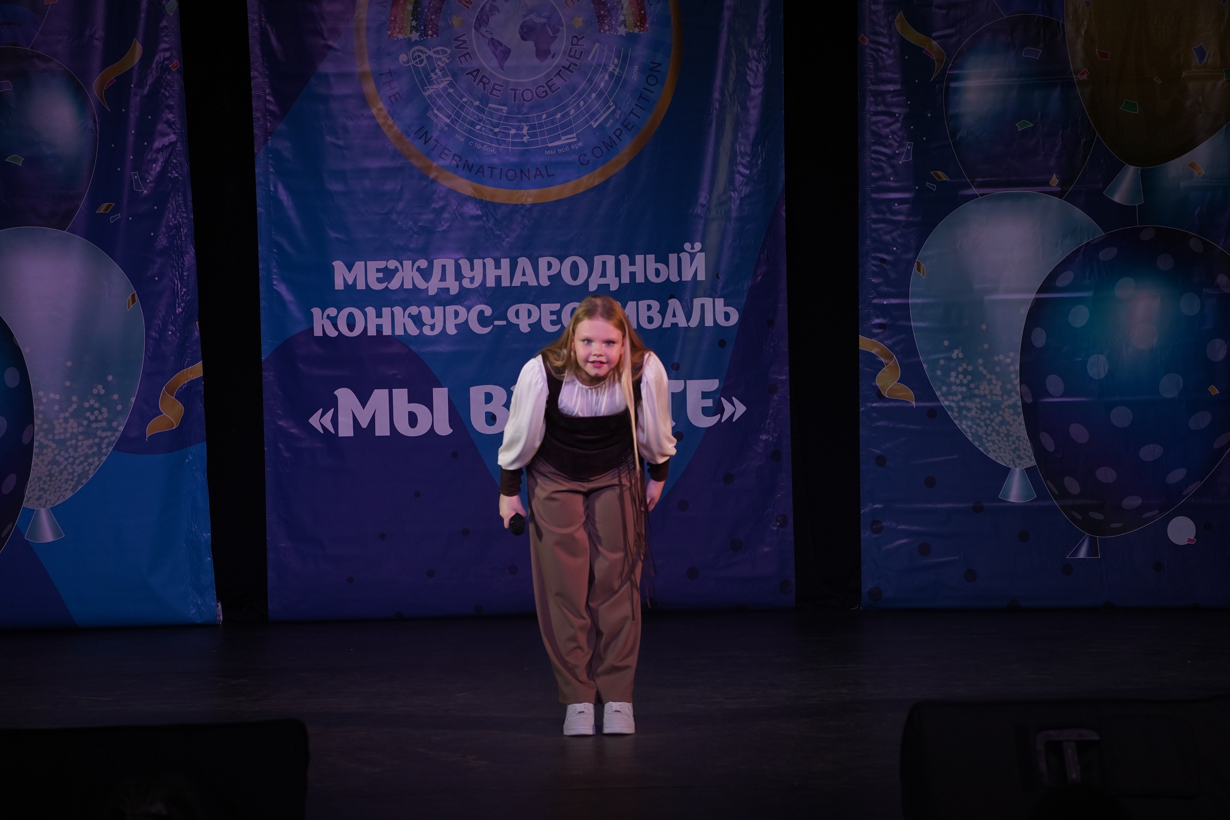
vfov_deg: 11.2
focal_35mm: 122
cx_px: 615
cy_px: 410
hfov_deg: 16.8
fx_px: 4168
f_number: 5.6
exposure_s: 1/250
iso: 1600
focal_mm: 122
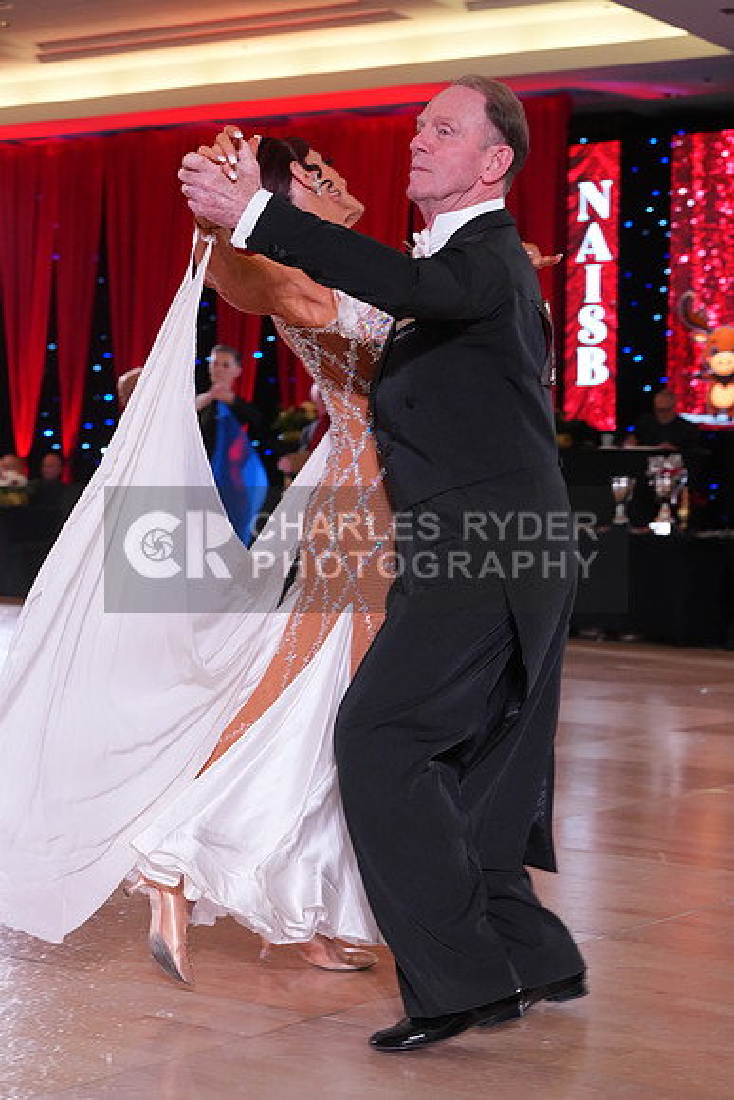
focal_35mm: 70
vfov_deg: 28.8
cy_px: 550
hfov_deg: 19.5
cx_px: 367
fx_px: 2139
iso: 3200
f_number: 5.6
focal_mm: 70
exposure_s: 1/250
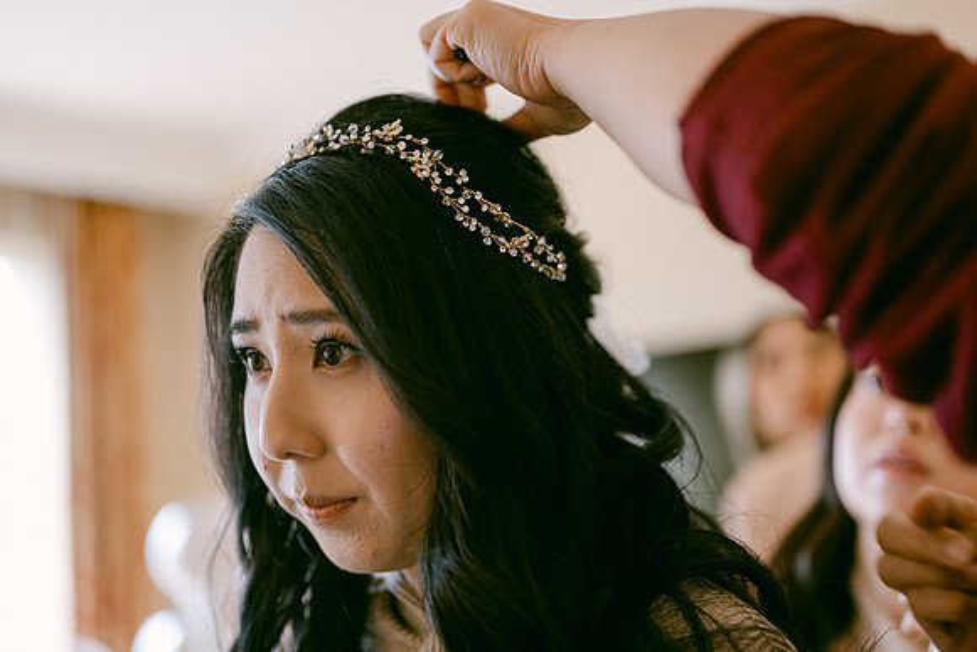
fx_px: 1357
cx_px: 488
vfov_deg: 27.0
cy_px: 326
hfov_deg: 39.6
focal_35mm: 50
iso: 400
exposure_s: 1/200
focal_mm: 50
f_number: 1.8
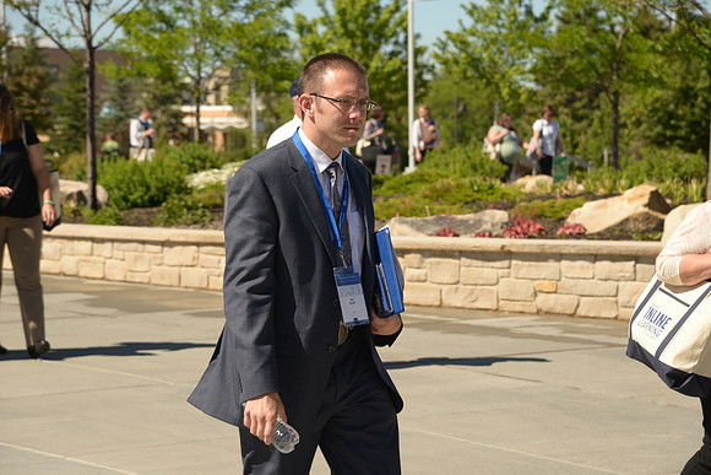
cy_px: 238
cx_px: 356
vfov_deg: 11.4
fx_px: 2370
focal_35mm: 120
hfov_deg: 17.1
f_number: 8
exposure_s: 1/250
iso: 100
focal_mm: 120
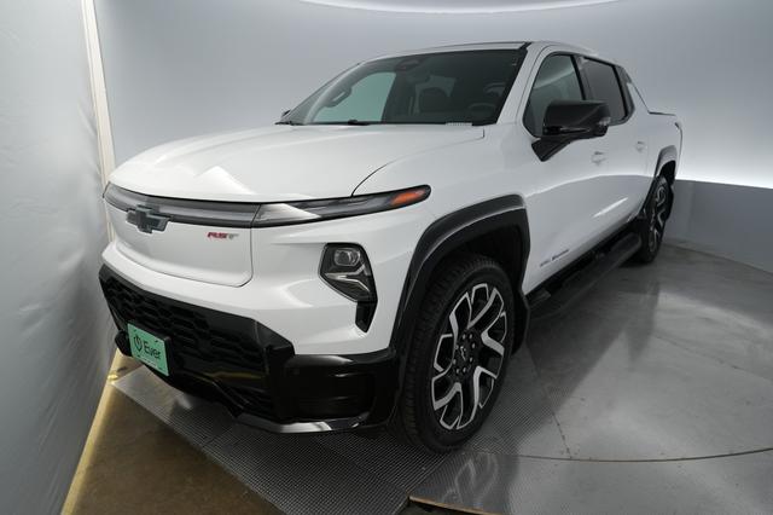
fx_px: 494
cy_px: 258
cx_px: 386
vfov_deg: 55.1
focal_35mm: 23
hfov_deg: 76.1
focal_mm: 23
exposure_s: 1/320
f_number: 2.8
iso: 1000
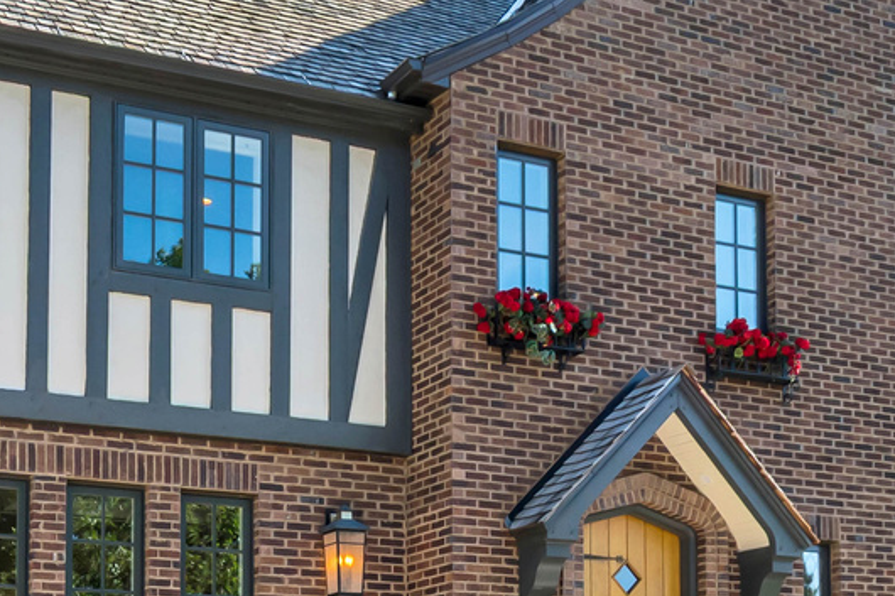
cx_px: 304
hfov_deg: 34.2
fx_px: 1441
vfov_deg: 21.8
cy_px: 703
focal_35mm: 58
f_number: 5.6
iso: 100
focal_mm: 10
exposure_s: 1/500
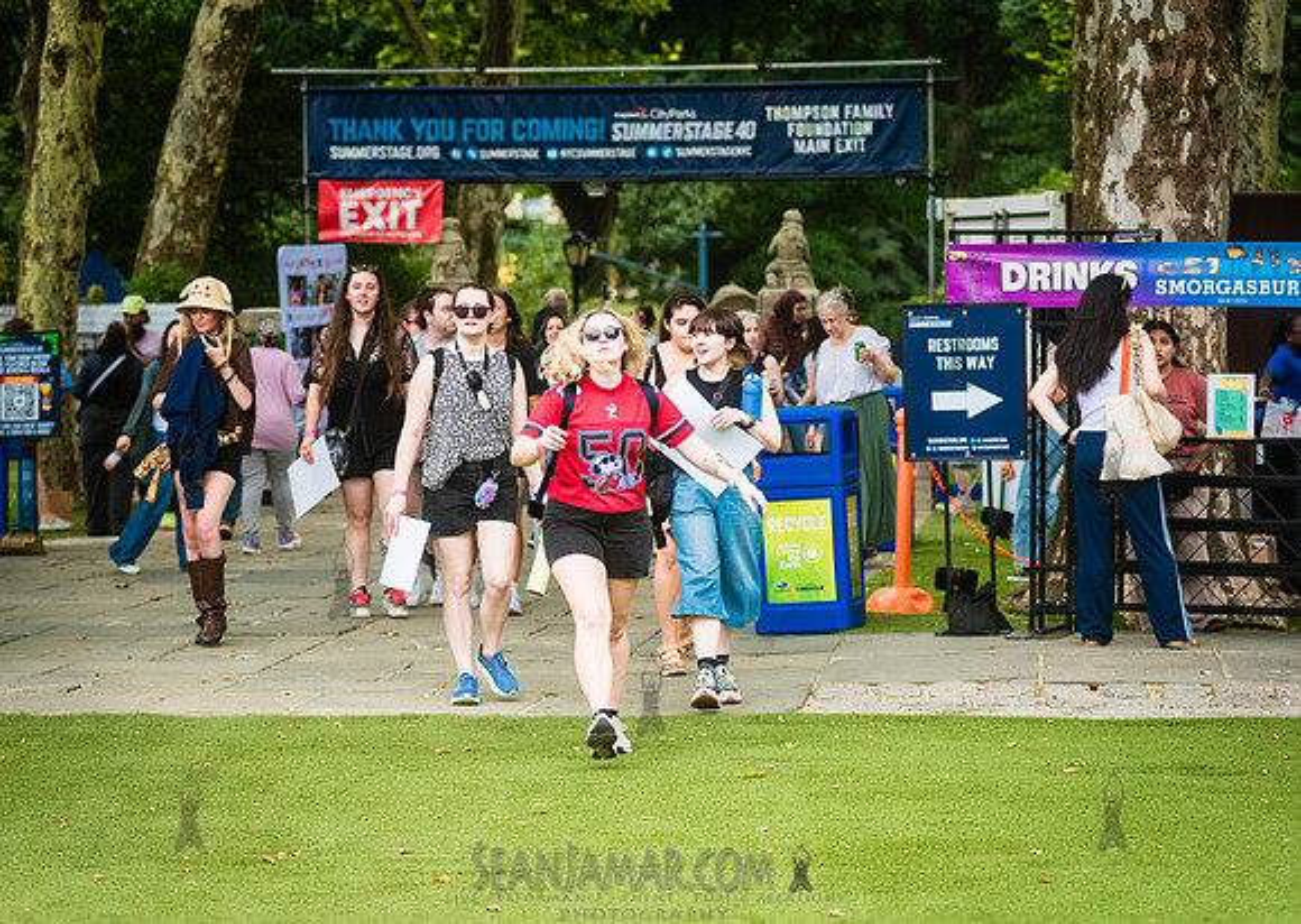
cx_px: 586
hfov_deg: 17.3
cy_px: 461
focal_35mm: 116
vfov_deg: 12.3
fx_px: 4273
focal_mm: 105
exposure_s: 1/640
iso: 1600
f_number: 3.5
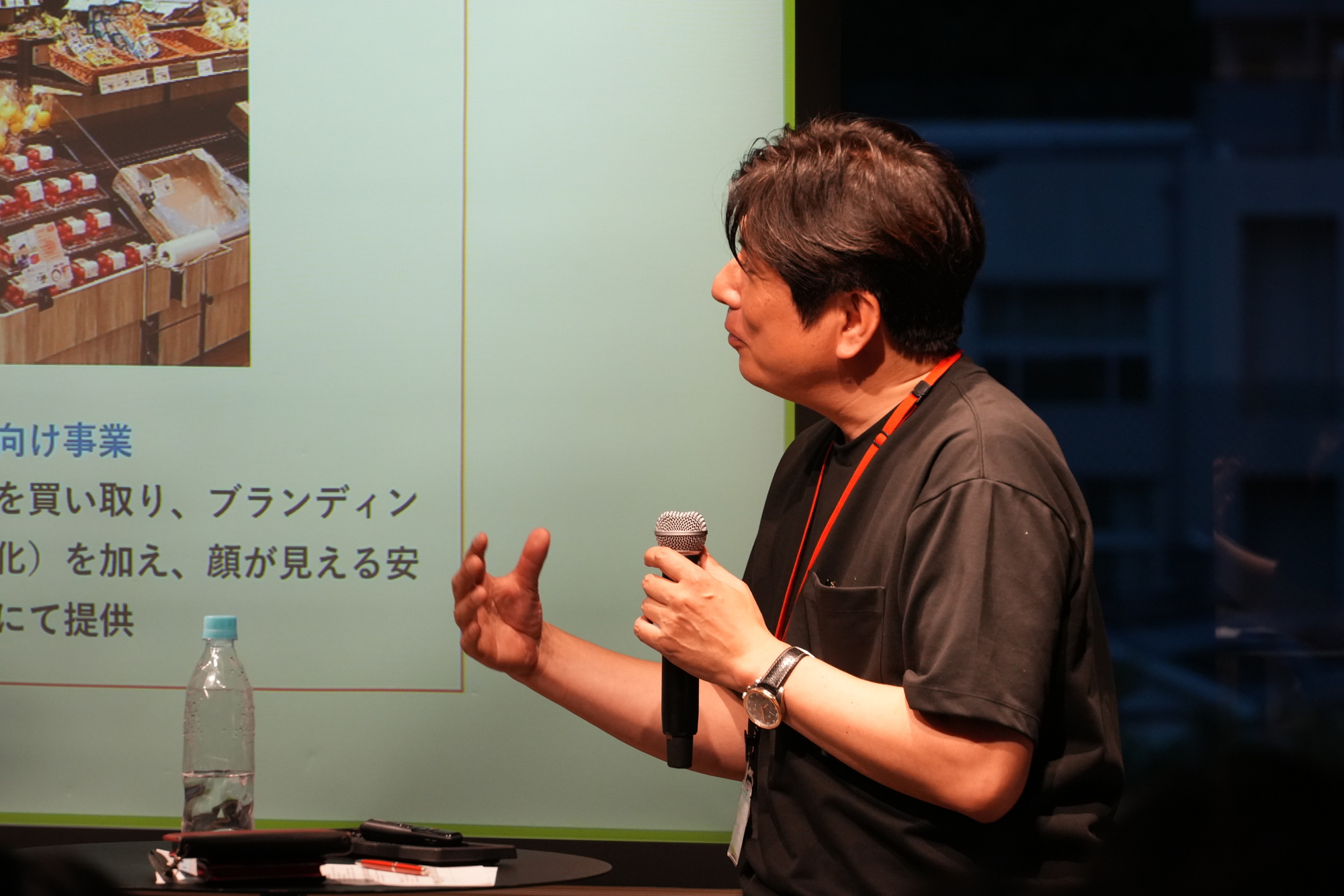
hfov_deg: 11.4
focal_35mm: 180
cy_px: 448
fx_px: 6719
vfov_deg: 7.6
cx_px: 672
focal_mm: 180
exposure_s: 1/160
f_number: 8
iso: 3200
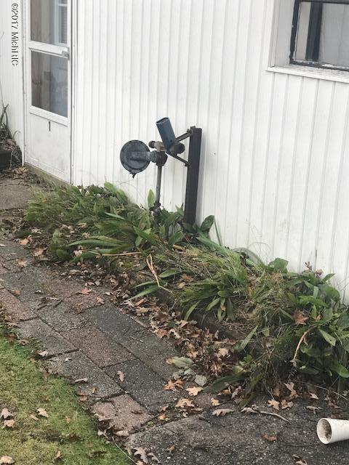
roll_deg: -2.4
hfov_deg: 25.7
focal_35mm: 57
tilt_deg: -18.4
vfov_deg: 33.8
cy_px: 232
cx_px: 174
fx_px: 766
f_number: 2.8
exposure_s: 1/60
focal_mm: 6.6
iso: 40
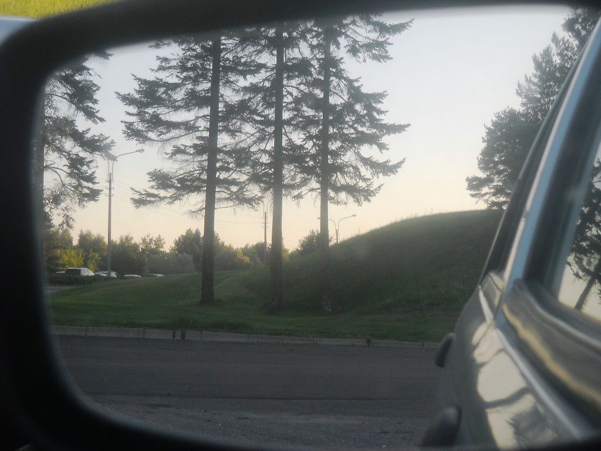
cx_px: 300
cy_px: 226
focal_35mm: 77
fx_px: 1337
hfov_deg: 25.3
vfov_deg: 19.1
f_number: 4.4
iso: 80
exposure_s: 1/100
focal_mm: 12.71
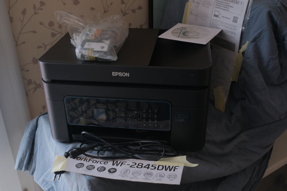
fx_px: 327
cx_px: 144
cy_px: 96
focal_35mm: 41
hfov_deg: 47.4
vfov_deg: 32.6
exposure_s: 1/15
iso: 800
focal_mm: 27.1
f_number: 8
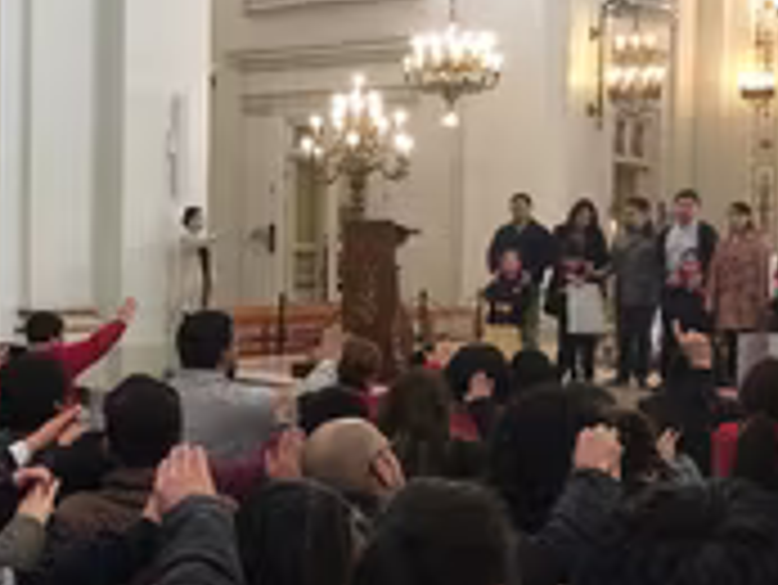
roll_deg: -1.5
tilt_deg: -0.9
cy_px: 288
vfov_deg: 22.0
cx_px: 126
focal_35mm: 67
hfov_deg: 28.2
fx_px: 1507
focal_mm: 4.15
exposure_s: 1/17
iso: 64
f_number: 2.2
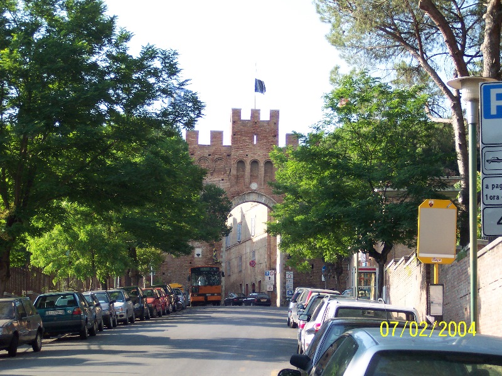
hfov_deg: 22.0
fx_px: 1291
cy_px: 188
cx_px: 251
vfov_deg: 16.6
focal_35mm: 89
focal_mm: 18.7
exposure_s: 1/250
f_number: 4.1
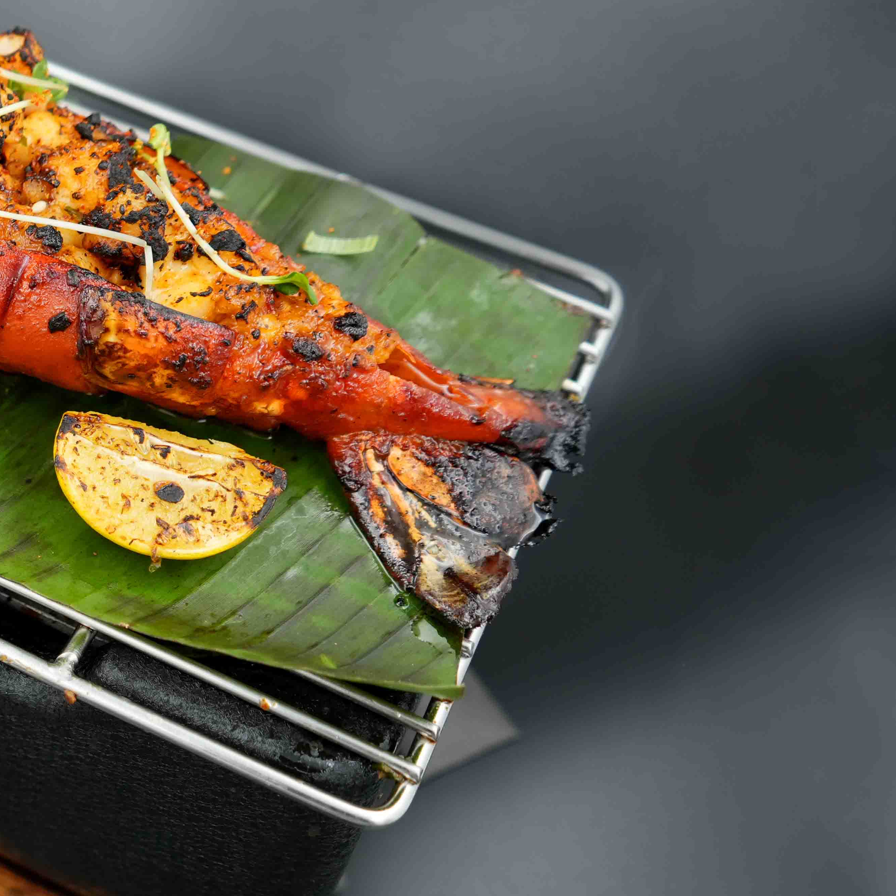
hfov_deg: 24.2
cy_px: 528
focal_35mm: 63
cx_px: -240
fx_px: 1845
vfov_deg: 27.3
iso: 400
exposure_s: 1/160
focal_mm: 28
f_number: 4
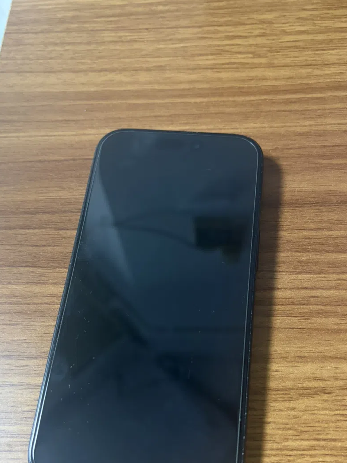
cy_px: 295
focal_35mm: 34
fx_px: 454
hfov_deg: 41.8
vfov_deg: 53.3
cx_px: 172
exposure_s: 1/40
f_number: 1.6
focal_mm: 5.96
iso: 500
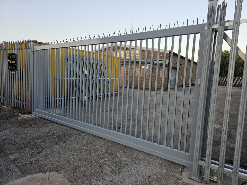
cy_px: 92
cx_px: 124
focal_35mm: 23
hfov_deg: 73.9
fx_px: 164
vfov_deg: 58.9
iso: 64
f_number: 1.7
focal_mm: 6.3
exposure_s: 1/190
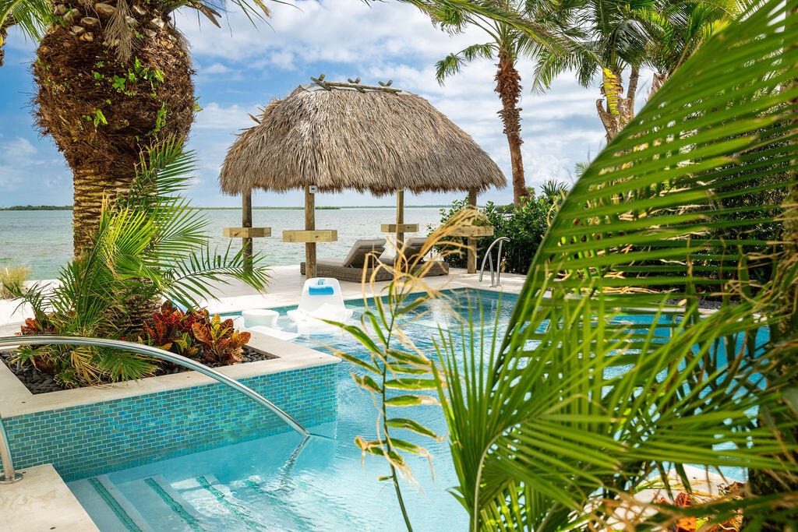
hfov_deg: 61.9
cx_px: 399
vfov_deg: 43.6
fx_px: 665
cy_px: 266
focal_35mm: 30
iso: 200
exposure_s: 1/640
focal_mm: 30
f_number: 7.1
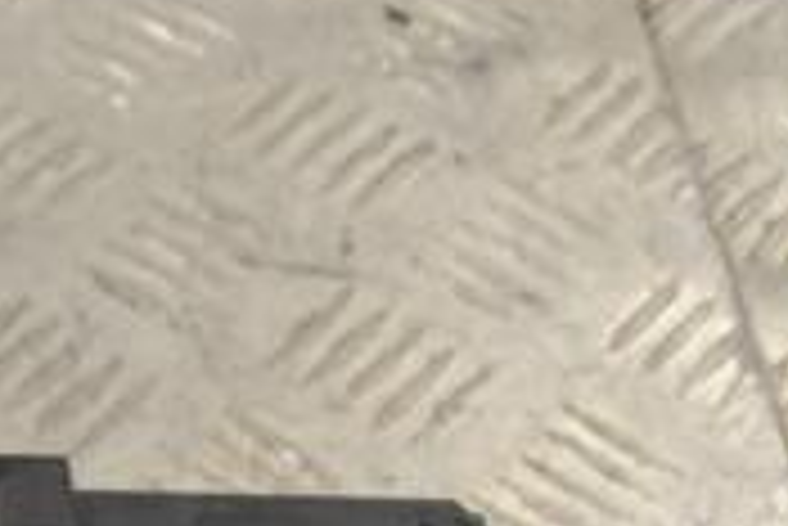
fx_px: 3155
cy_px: 760
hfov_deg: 13.1
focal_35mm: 144
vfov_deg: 9.3
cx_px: -536
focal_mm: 28
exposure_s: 1/250
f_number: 8
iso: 3200
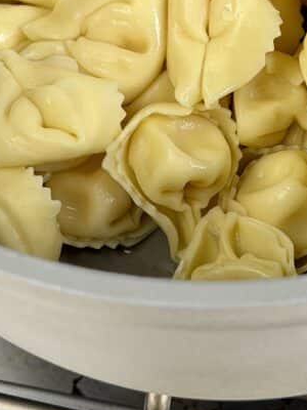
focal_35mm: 123
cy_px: -87
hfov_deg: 12.0
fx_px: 1454
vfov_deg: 15.4
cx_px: 240
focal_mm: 6.76
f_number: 1.78
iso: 64
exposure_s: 1/574
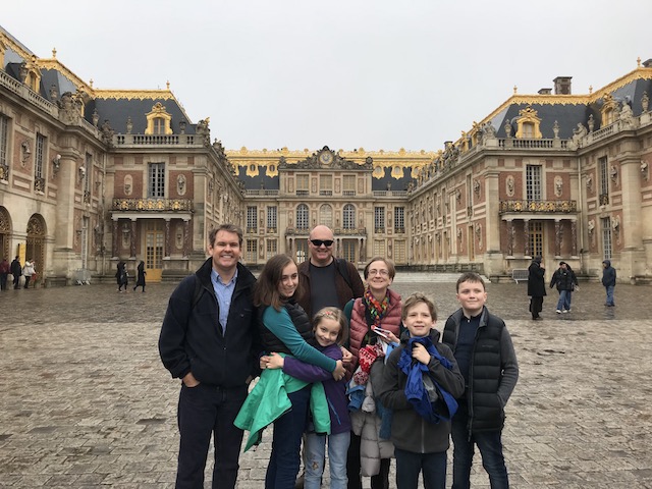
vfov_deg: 49.7
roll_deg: -0.3
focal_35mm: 28
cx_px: 326
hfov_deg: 63.4
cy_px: 244
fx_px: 527
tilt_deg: +3.1
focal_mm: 3.99
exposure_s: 1/493
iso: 20
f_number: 1.8
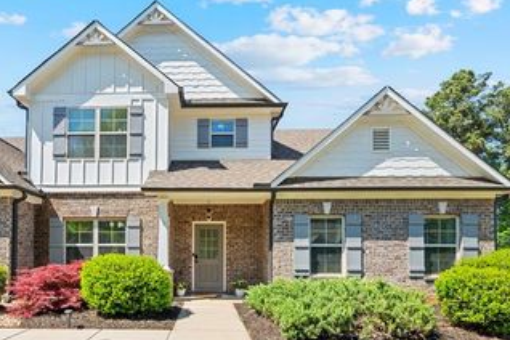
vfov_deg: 54.8
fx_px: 312
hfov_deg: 77.3
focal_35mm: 22
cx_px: 194
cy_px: 251
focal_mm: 14
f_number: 8
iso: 100
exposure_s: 1/50
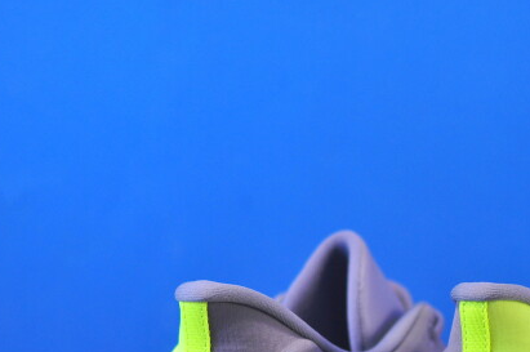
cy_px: 341
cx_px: 496
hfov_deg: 13.9
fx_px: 2147
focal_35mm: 146
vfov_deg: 9.3
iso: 250
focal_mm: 50
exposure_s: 1/320
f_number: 2.2
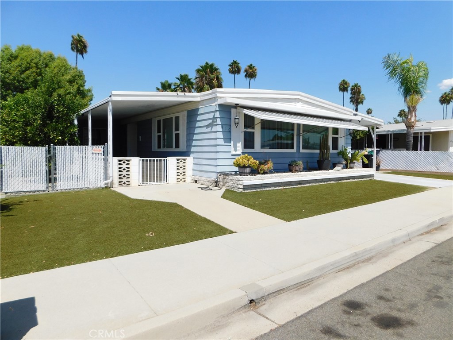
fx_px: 301
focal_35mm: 23
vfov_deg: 58.9
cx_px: 226
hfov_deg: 73.9
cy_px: 170
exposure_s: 1/500
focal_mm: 4
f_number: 6
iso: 125
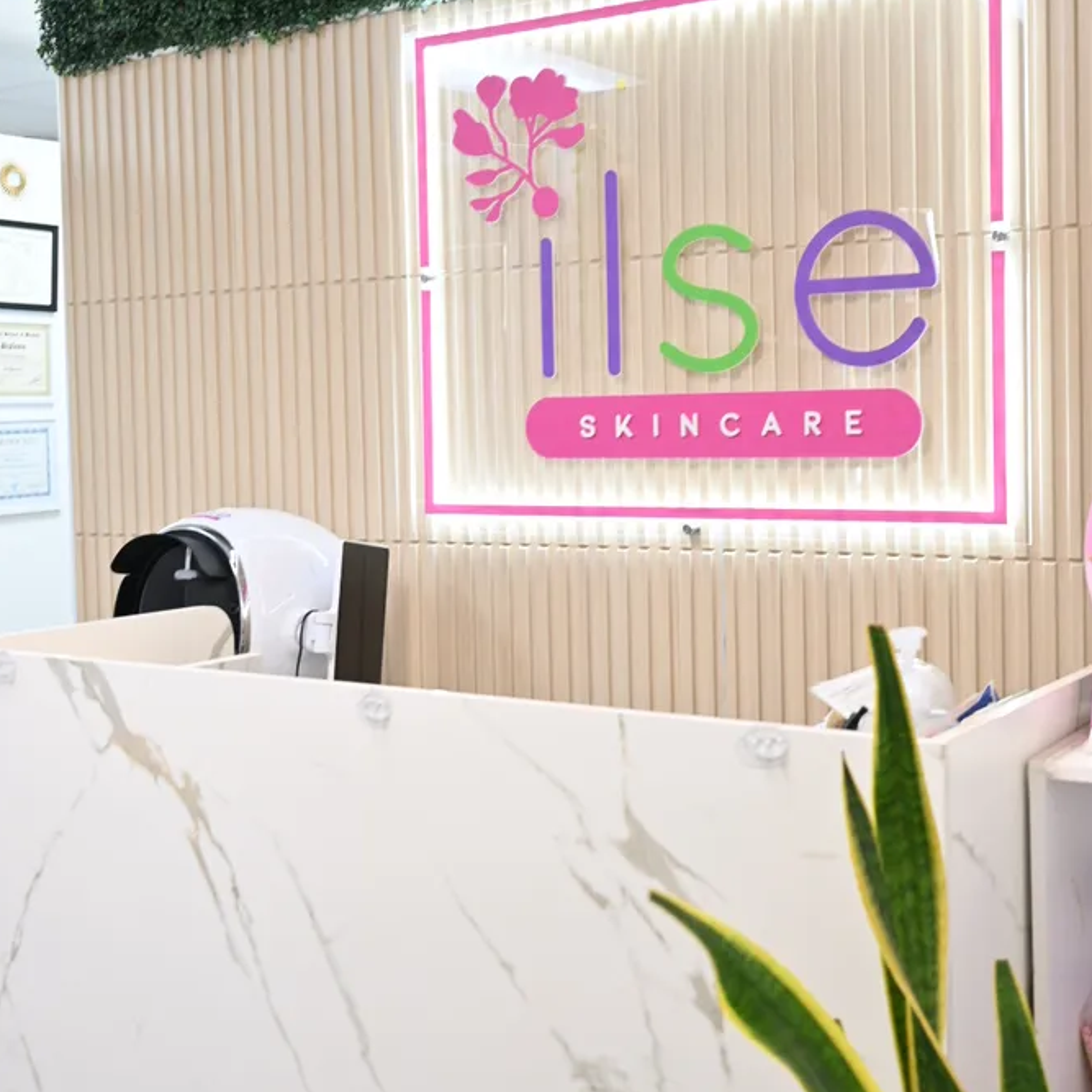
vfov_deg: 36.0
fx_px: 1677
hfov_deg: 36.1
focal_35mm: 47
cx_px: 541
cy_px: 470
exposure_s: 1/6
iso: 100
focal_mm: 24
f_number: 4
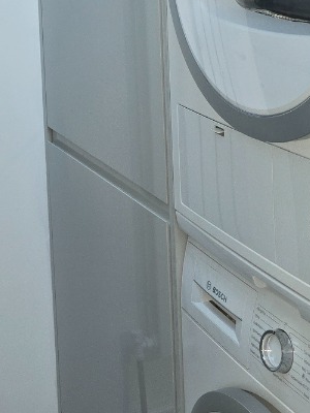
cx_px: 35
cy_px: -8
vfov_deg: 26.5
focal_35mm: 69
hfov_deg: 20.9
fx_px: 824
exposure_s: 1/50
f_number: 1.7
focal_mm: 6.3
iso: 80
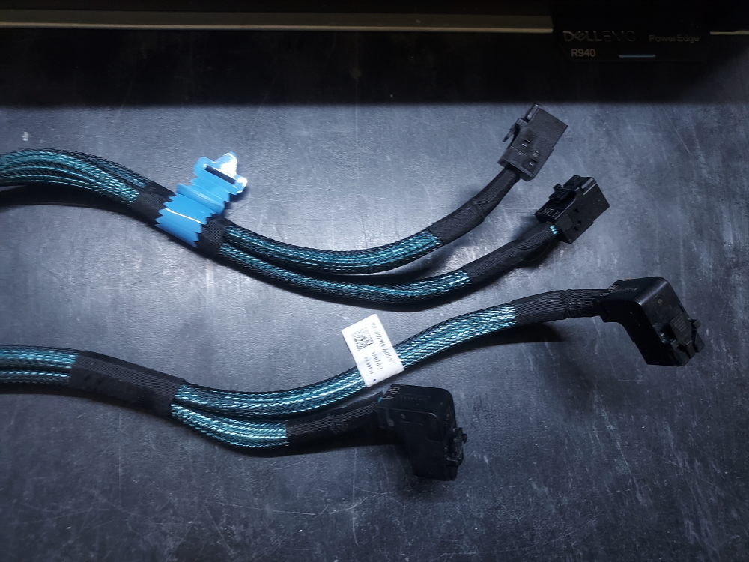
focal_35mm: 24
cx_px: 374
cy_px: 281
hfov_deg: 71.6
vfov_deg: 56.8
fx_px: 519
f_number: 1.8
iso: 320
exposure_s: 1/40
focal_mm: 4.6
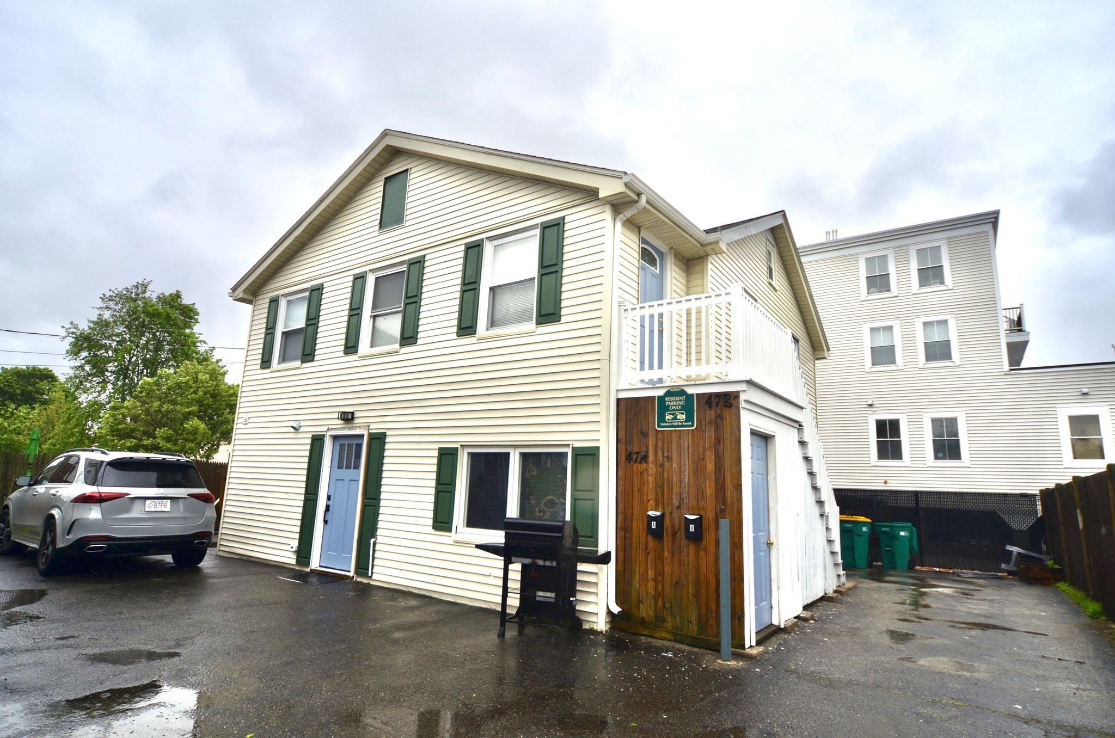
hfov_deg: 90.1
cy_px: 369
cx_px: 558
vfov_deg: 67.1
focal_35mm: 18
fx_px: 556
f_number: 8
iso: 160
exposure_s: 1/250
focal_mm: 12
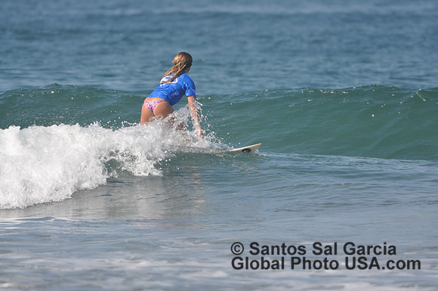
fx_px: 10023
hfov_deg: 2.5
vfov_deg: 1.7
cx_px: 219
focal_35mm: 825
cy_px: 146
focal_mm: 550
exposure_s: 1/1600
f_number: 5.6
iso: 400
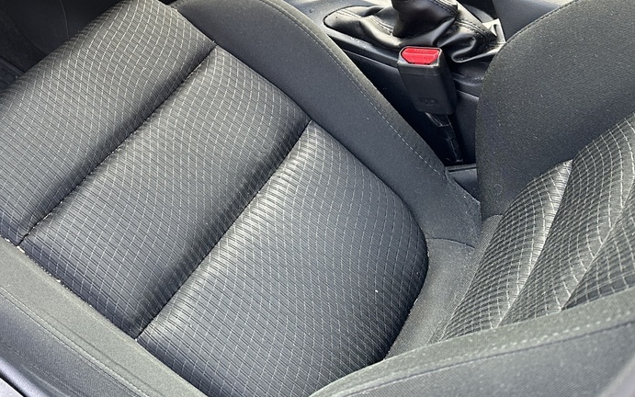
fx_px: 917
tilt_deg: -35.0
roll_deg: -2.8
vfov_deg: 22.5
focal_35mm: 53
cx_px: 175
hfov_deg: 37.4
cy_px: -83
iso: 100
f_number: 1.78
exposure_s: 1/121
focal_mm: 6.86
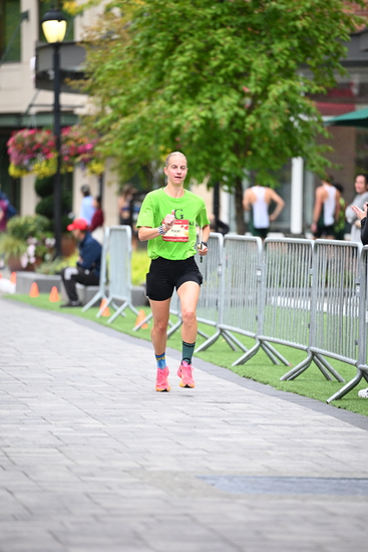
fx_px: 3064
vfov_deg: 10.3
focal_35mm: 200
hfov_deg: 6.9
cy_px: 276
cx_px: 184
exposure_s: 1/1250
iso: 1250
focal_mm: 200
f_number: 2.8
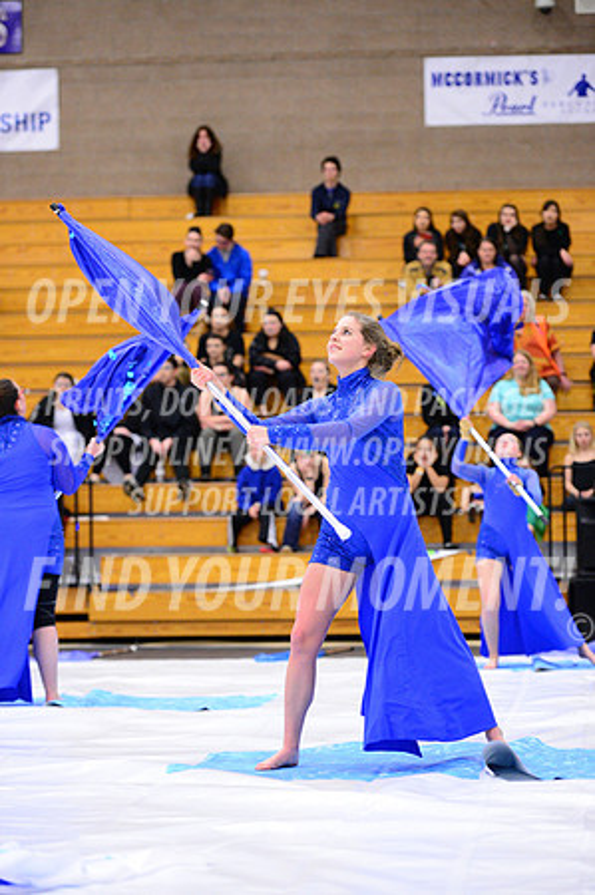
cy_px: 448
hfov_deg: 12.4
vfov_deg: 18.6
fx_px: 2733
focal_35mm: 110
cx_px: 298
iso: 6400
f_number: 2.8
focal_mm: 110
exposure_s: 1/320
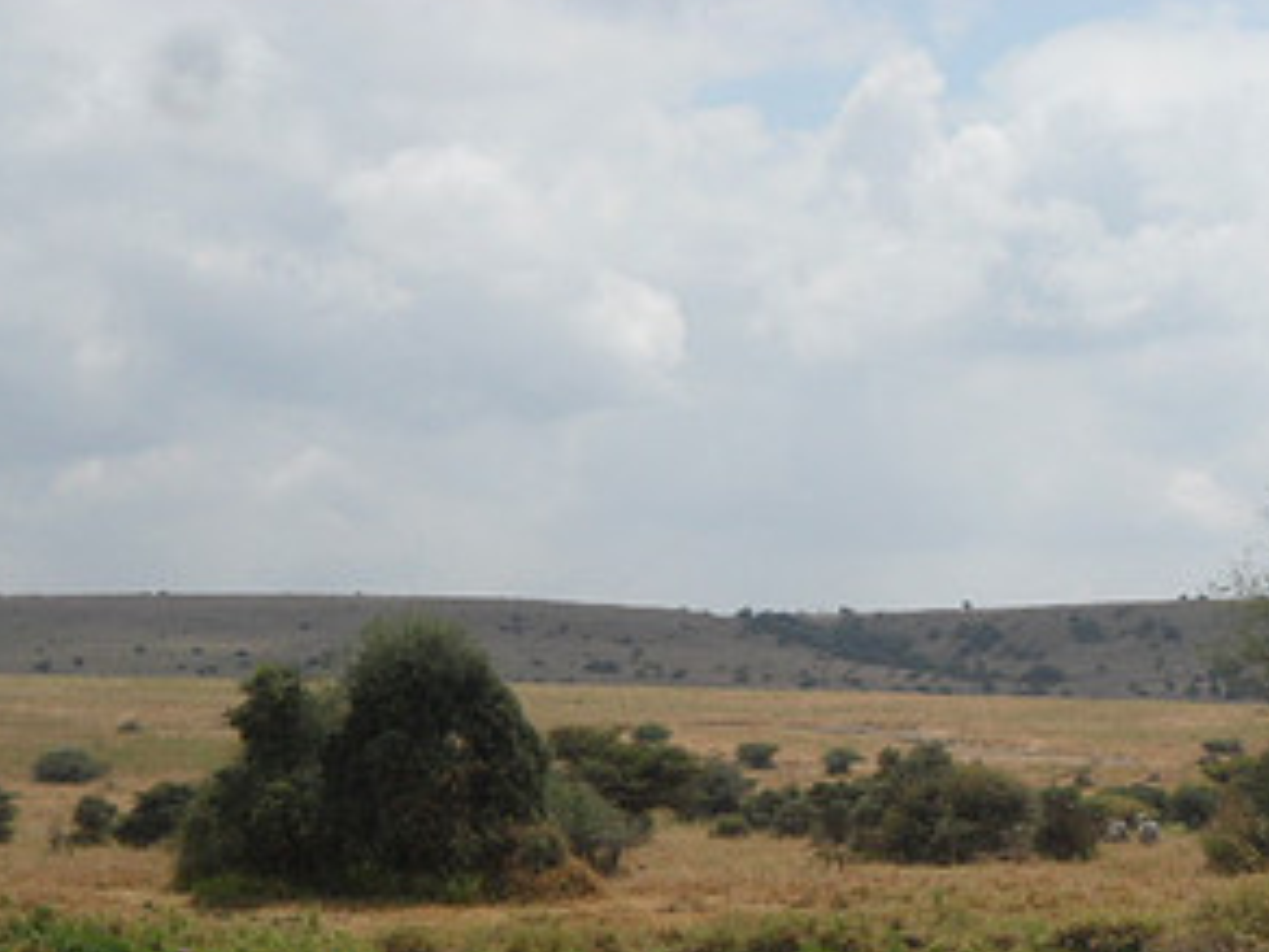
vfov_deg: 11.7
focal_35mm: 125
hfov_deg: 15.6
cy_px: 919
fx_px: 4582
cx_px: 1169
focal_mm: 11.2
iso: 80
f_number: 5.6
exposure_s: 1/500
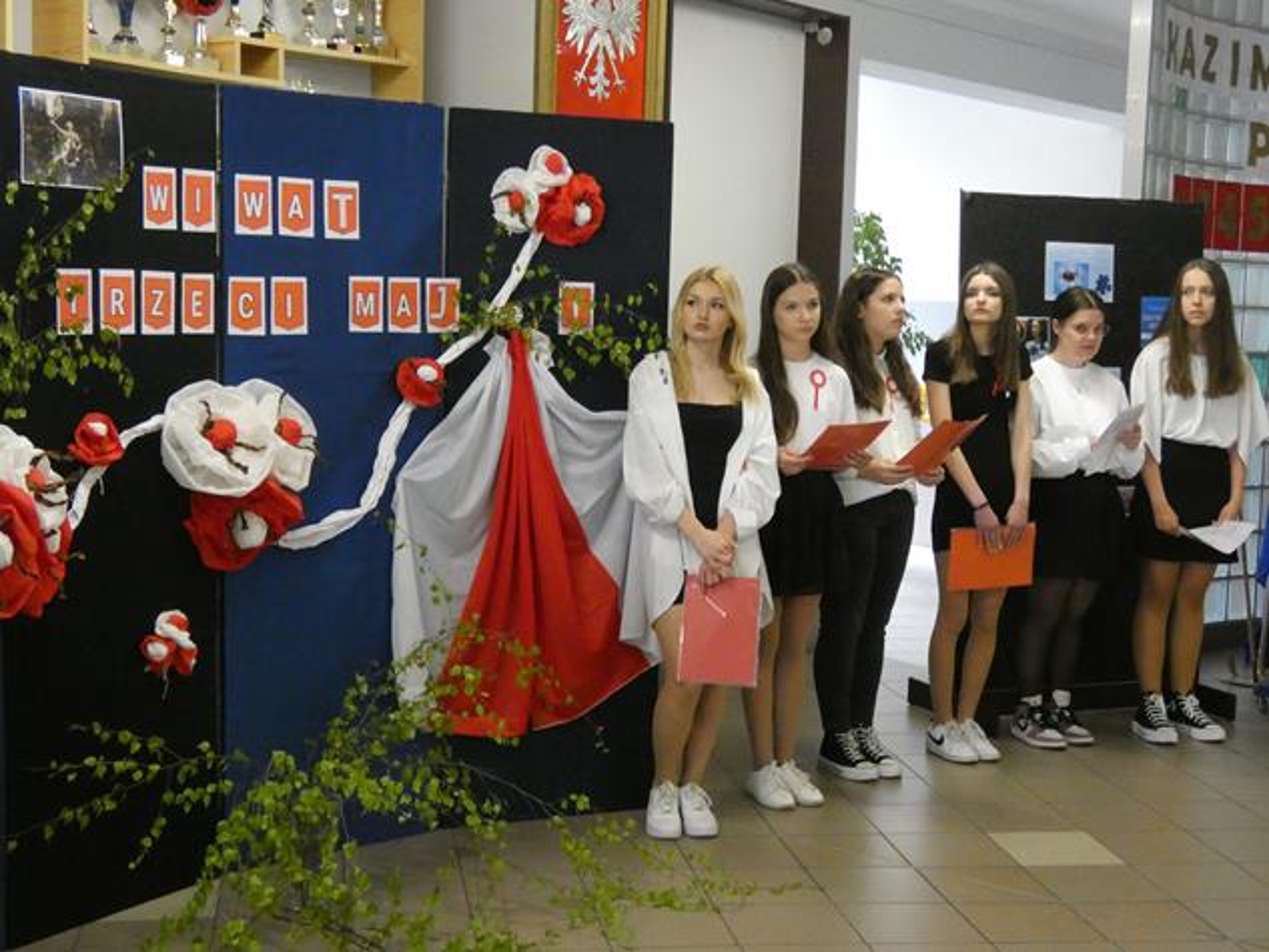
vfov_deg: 29.1
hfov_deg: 38.2
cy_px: 476
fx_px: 1833
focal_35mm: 50
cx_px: 634
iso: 1600
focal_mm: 9
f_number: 3.9
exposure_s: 1/40
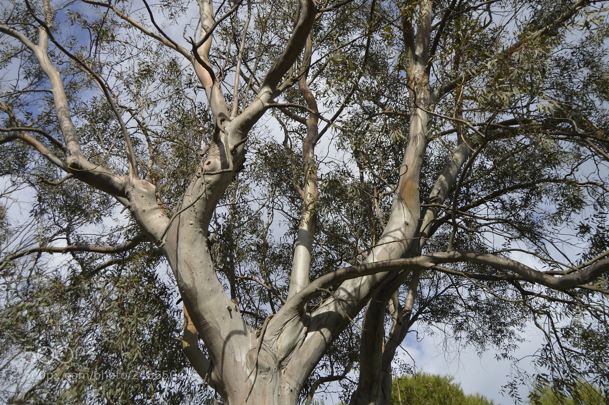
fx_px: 507
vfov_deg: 43.5
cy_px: 202
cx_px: 304
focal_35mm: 30
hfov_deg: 62.0
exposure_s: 1/4000
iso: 450
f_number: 4.5
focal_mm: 20
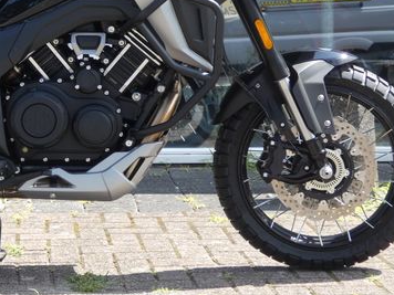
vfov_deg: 12.4
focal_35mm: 119
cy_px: 72
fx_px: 1354
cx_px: 15
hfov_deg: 16.3
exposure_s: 1/200
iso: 80
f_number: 3.9
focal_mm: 9.5
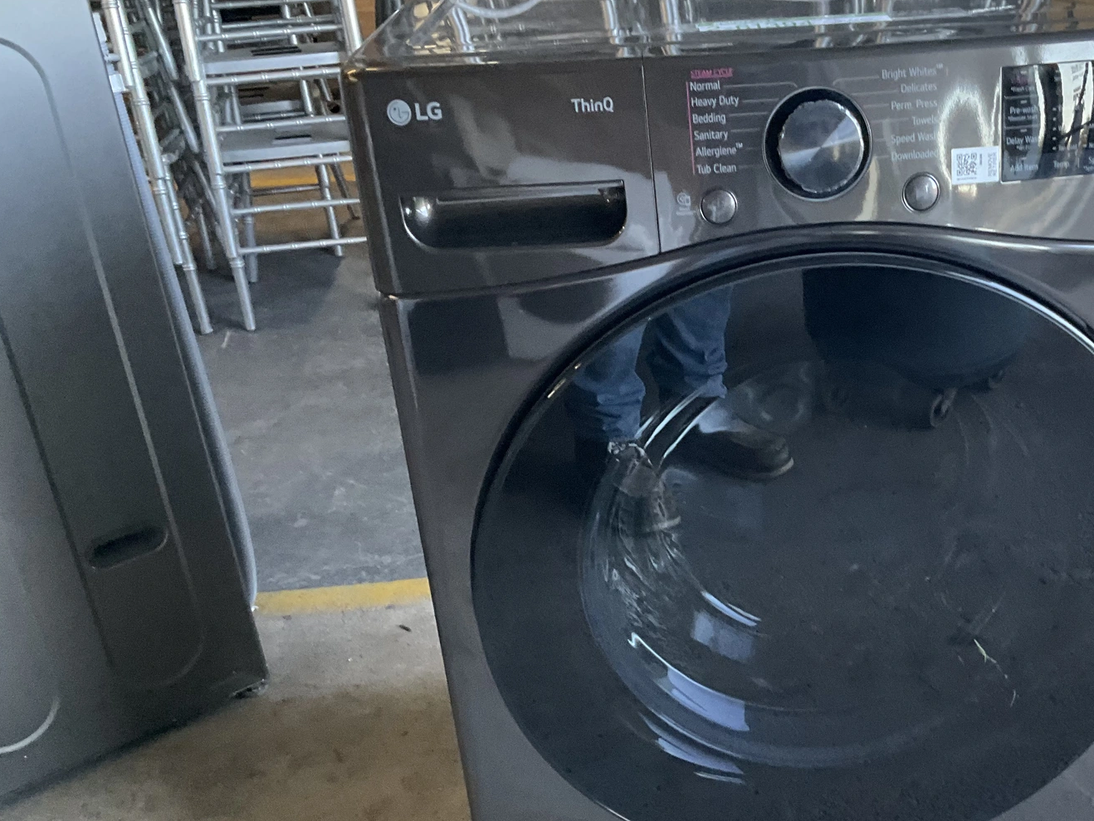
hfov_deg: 41.9
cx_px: 792
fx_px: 1391
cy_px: 507
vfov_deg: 32.7
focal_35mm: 44
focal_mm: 3
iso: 160
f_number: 1.8
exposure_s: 1/60
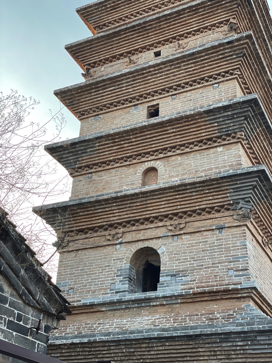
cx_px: 136
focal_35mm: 52
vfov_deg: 36.8
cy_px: 182
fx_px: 545
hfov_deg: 28.0
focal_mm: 6
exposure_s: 1/122
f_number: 2
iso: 25
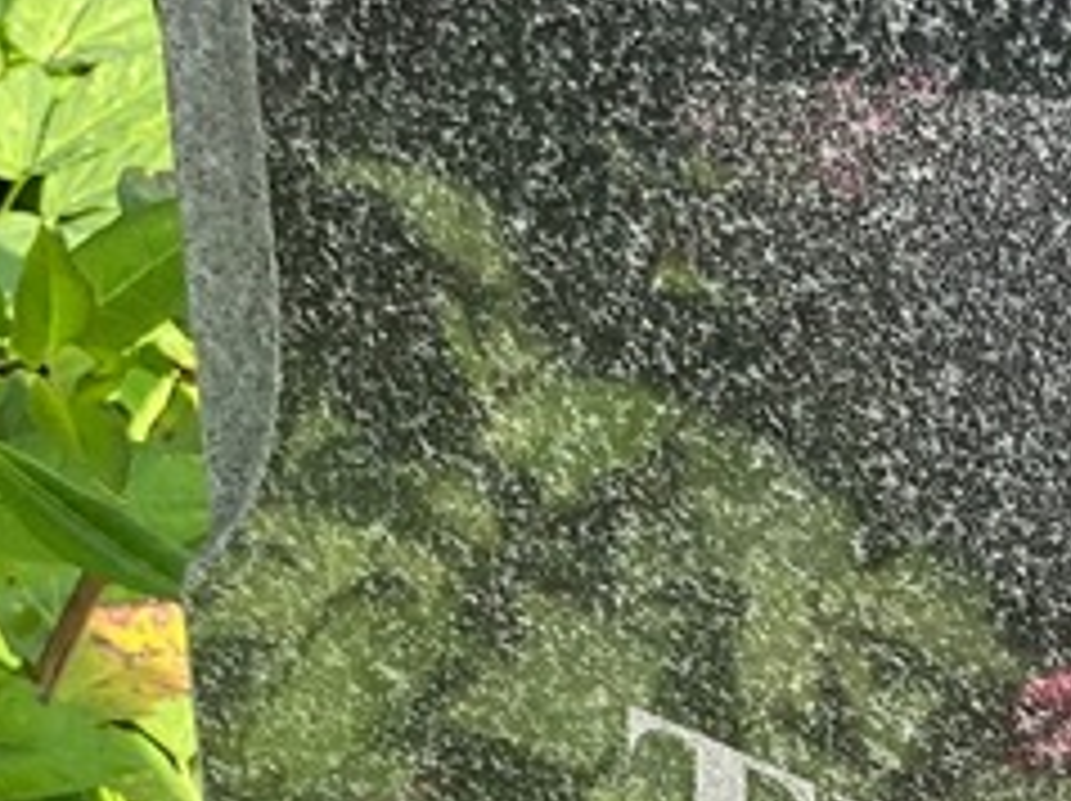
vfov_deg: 8.3
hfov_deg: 11.0
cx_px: 1508
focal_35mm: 175
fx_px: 5409
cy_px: 1264
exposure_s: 1/378
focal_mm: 6
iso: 20
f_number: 2
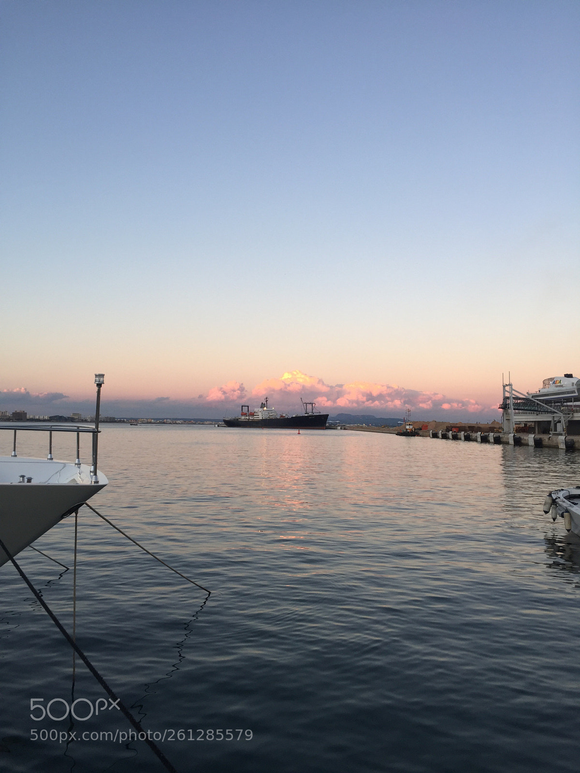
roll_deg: -0.8
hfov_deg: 48.2
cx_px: 290
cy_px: 386
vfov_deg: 61.7
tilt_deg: +4.2
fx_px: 648
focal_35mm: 29
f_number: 2.2
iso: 32
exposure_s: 1/127
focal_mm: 4.15
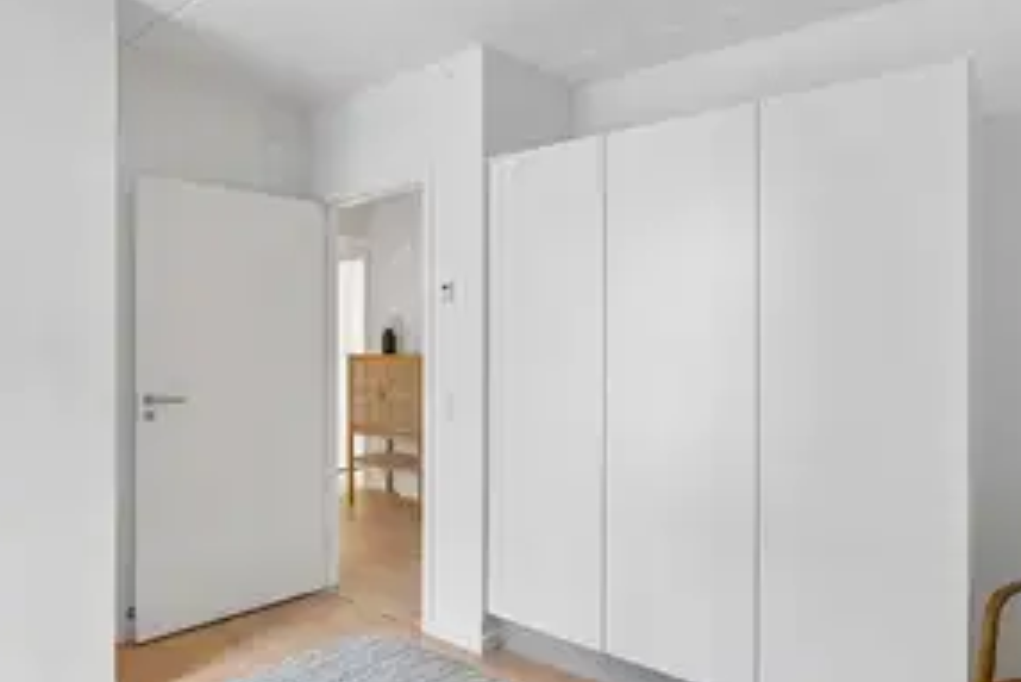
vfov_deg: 55.0
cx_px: 603
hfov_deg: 75.1
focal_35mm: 23
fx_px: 655
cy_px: 350
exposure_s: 1/3.33
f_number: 8
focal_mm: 10.5
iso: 200
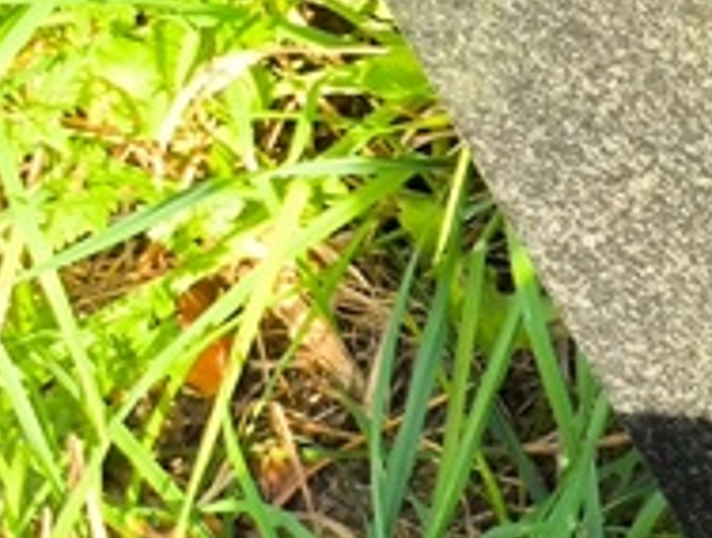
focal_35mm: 212
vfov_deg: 7.0
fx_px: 4372
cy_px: 125
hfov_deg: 8.7
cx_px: 1479
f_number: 1.7
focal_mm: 4.71
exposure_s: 1/174
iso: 50
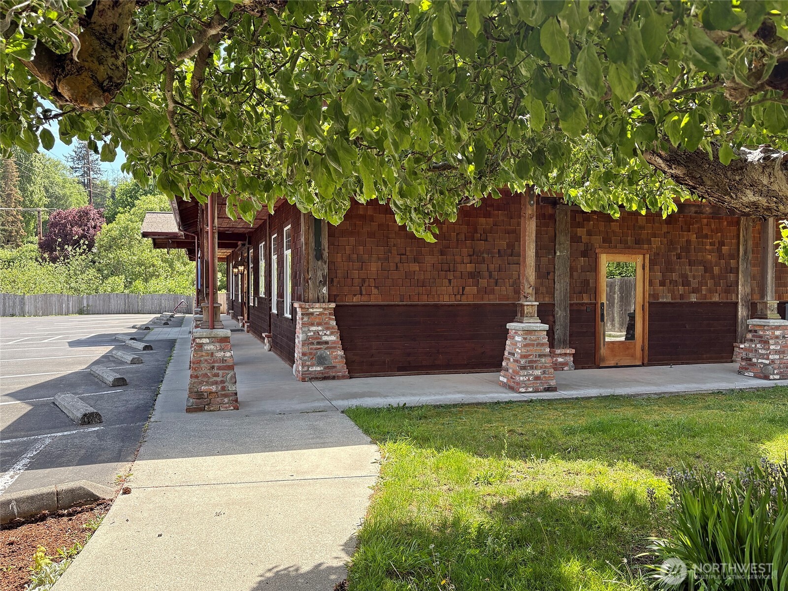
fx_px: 592
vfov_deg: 53.1
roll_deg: +2.9
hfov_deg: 67.3
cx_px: 394
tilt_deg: -1.1
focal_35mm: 26
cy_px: 296
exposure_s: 1/647
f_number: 1.6
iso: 64
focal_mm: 5.96
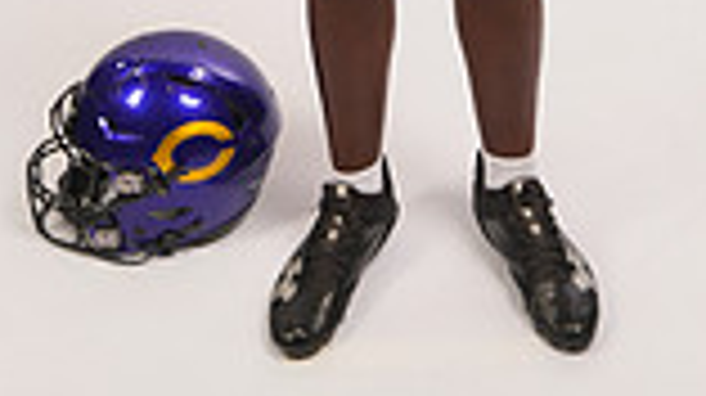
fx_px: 1347
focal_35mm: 72
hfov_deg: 29.4
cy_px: -603
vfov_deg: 12.4
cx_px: 364
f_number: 5.6
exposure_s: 1/100
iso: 200
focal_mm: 24
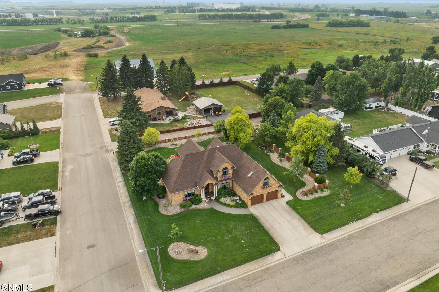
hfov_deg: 71.5
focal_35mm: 25
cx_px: 219
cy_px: 138
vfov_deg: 51.3
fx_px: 305
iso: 100
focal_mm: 12.29
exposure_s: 1/240
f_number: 7.1
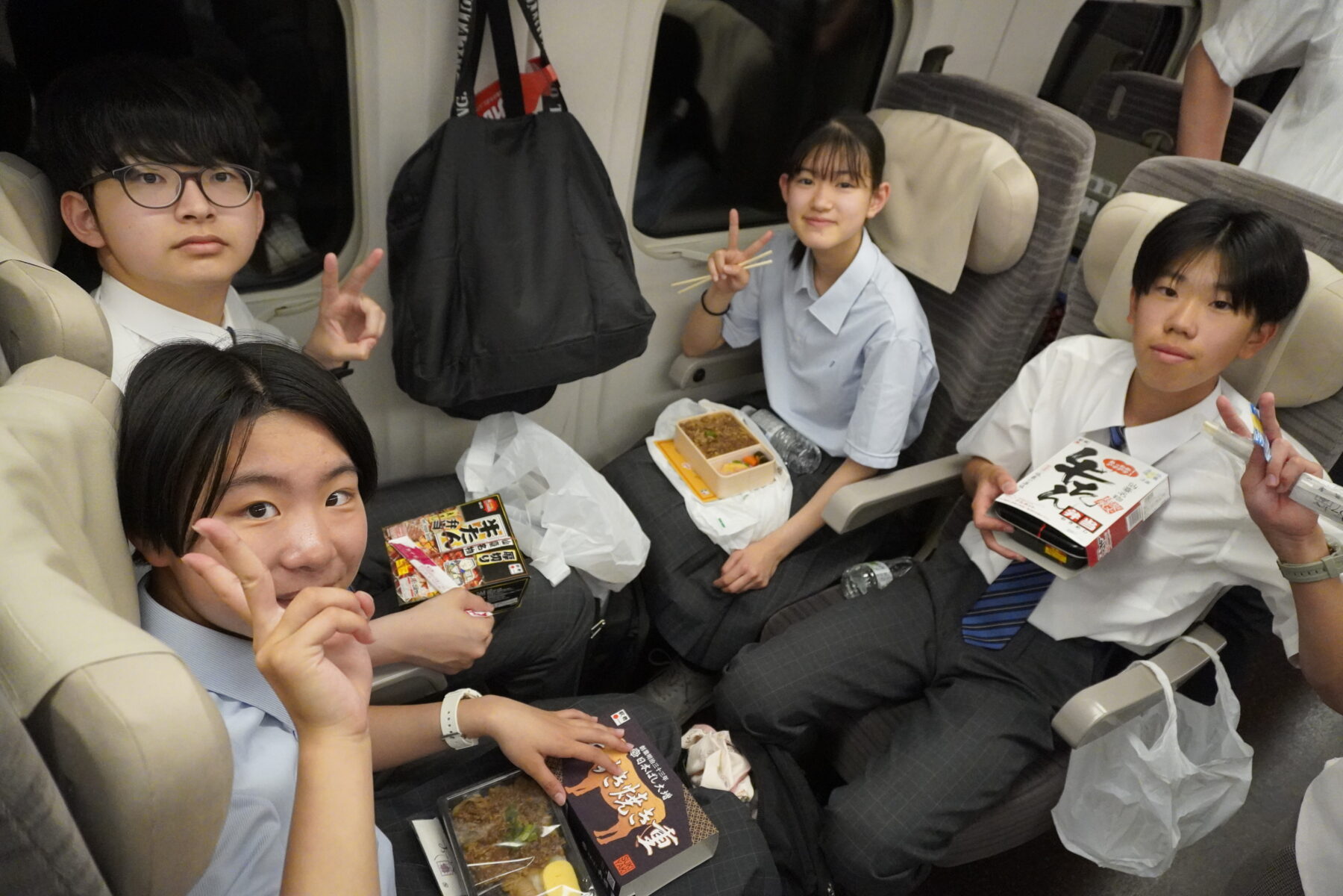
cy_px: 448
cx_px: 672
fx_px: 895
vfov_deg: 53.1
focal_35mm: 24
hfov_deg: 73.7
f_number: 4
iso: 5000
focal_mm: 16
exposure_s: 1/160
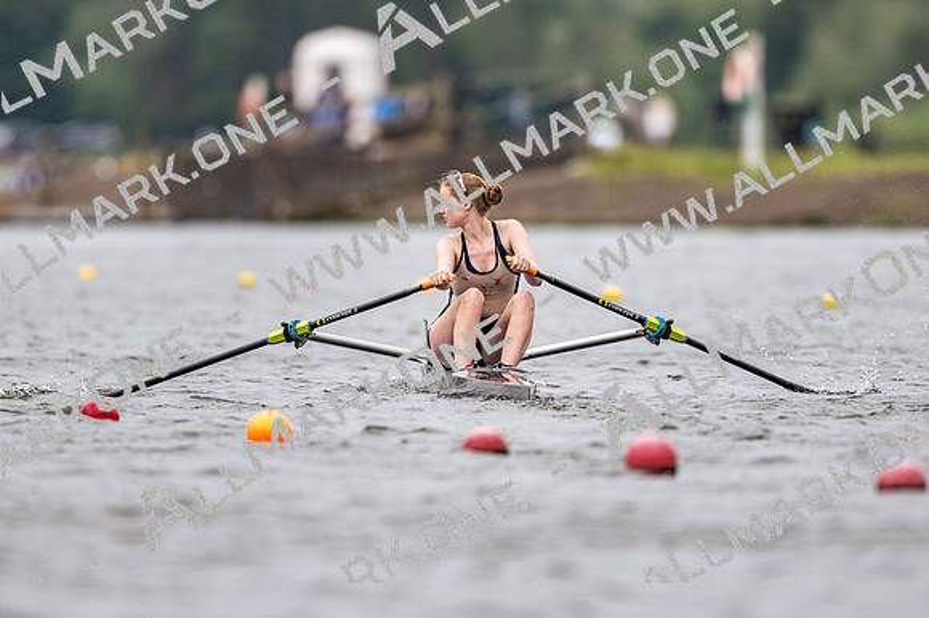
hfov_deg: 2.3
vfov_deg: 1.5
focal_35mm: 900
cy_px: 309
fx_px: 23211
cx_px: 464
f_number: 4
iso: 720
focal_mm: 600
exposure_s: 1/2500
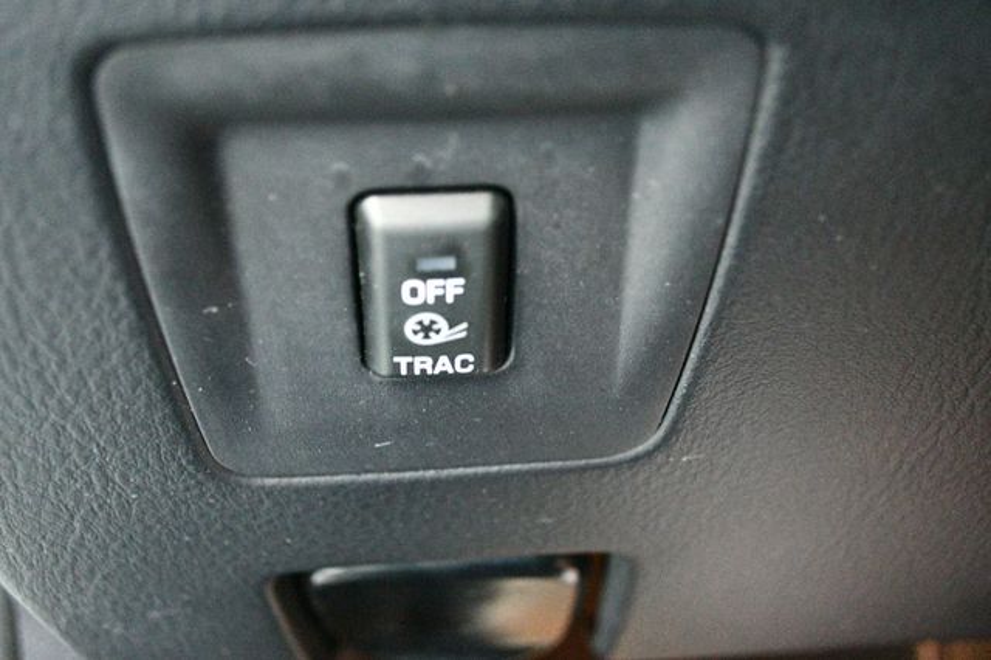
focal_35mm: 45
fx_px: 1238
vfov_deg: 29.8
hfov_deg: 43.6
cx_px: 496
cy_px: 330
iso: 12800
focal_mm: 30
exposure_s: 1/15
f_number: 4.5
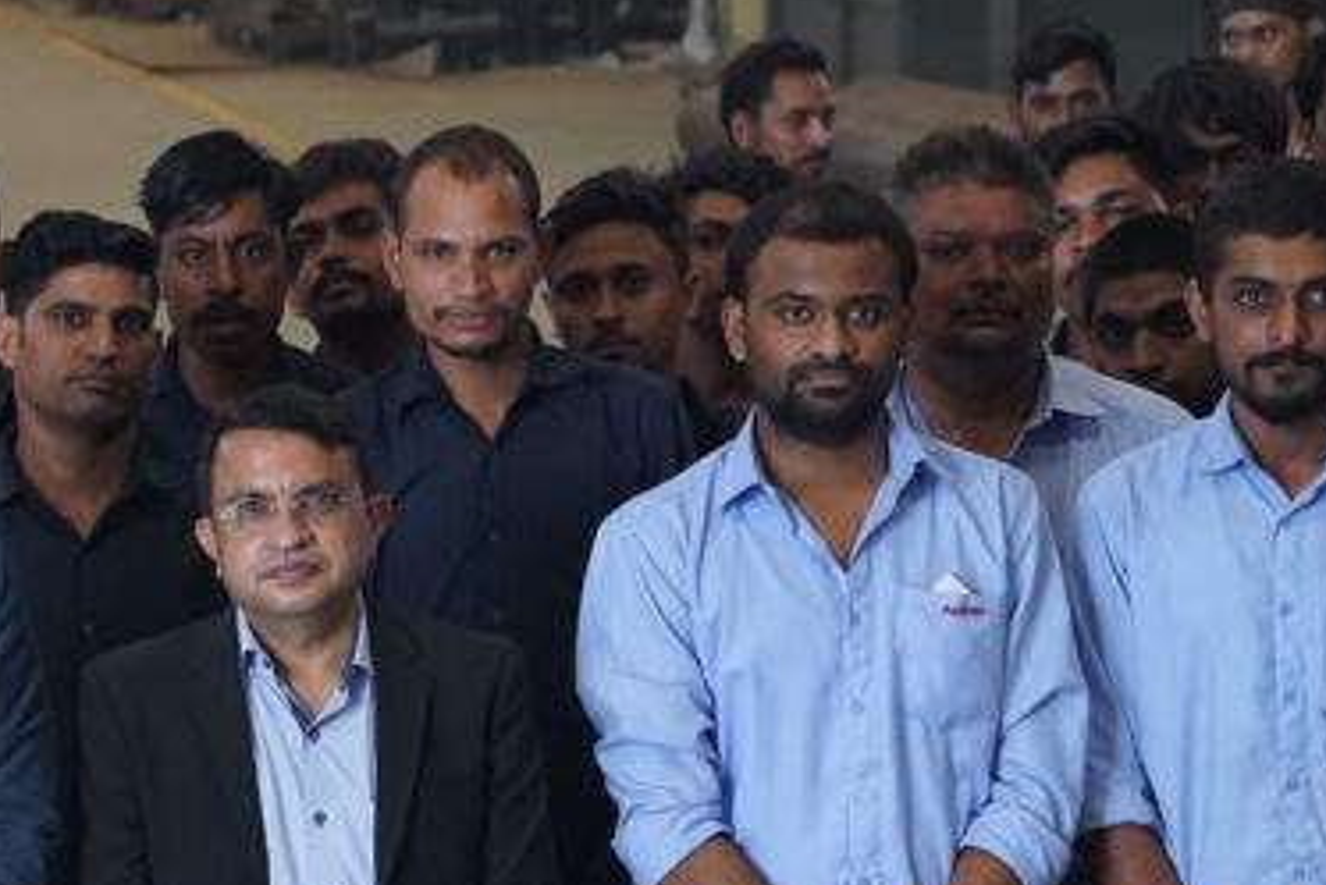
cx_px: 210
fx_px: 7074
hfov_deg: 10.7
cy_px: 1015
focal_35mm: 192
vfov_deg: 7.1
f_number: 5
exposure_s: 1/100
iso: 3200
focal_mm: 70
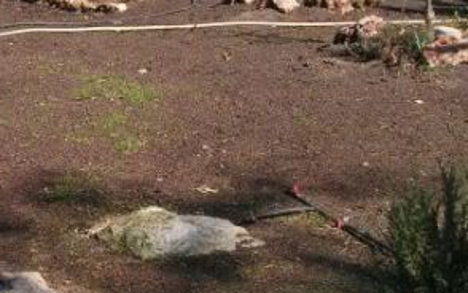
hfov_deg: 24.5
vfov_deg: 15.7
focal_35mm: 83
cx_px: 89
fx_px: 1059
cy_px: 100
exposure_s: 1/320
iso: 64
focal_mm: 6
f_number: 4.8
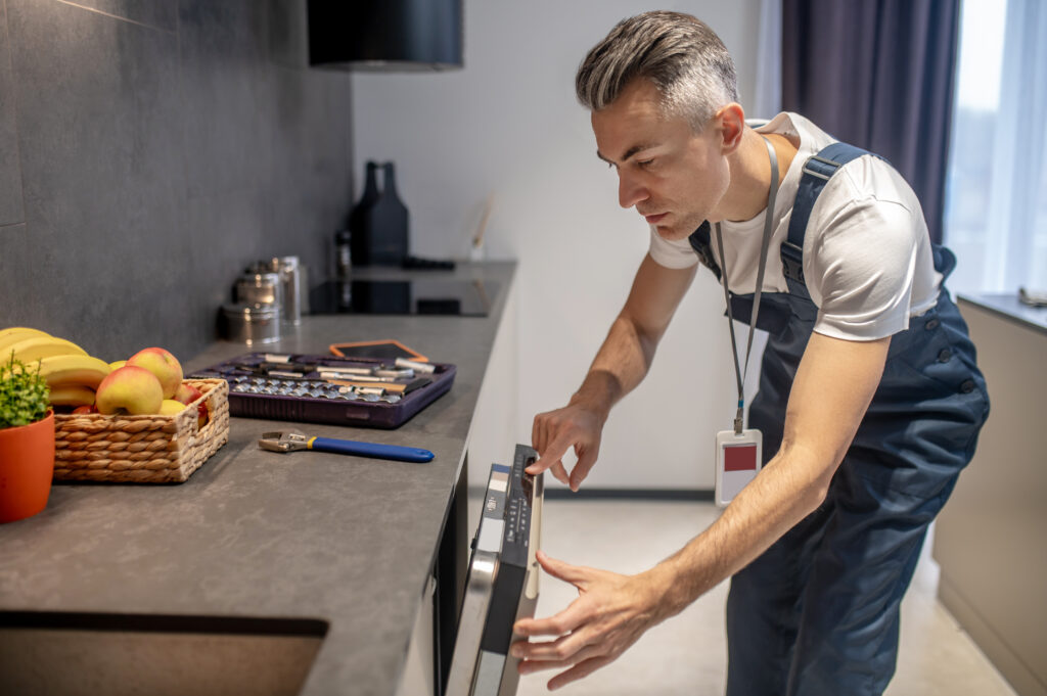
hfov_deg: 54.5
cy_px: 348
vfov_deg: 37.8
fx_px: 1017
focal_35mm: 35
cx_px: 524
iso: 400
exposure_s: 1/160
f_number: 2.2
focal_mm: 35
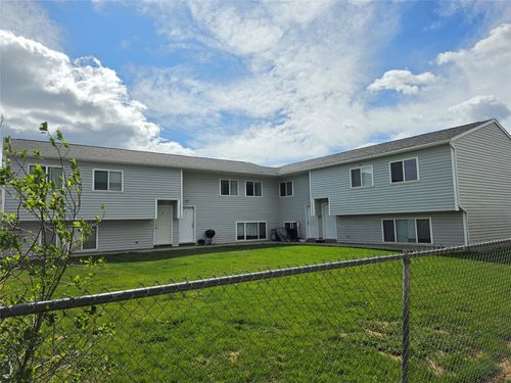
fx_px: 340
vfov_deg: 58.9
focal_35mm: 23
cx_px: 256
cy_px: 192
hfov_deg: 73.9
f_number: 1.4
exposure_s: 1/7939
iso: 32
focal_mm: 6.5
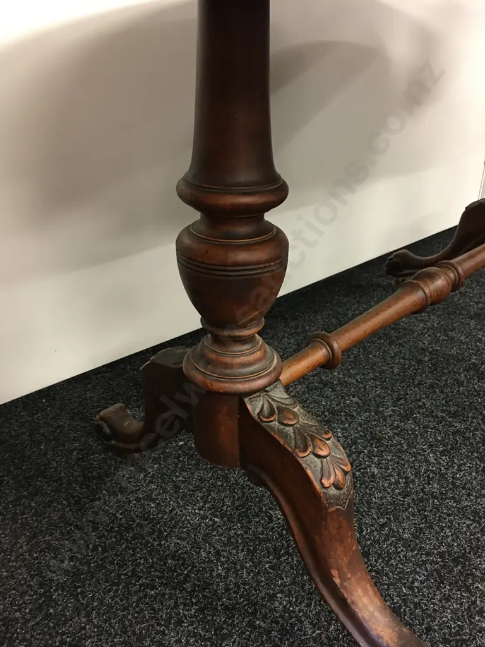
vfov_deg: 61.7
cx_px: 242
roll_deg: +0.3
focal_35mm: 29
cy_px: 324
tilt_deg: -27.8
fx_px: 542
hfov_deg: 48.2
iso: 100
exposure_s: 1/10
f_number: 2.2
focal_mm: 4.15
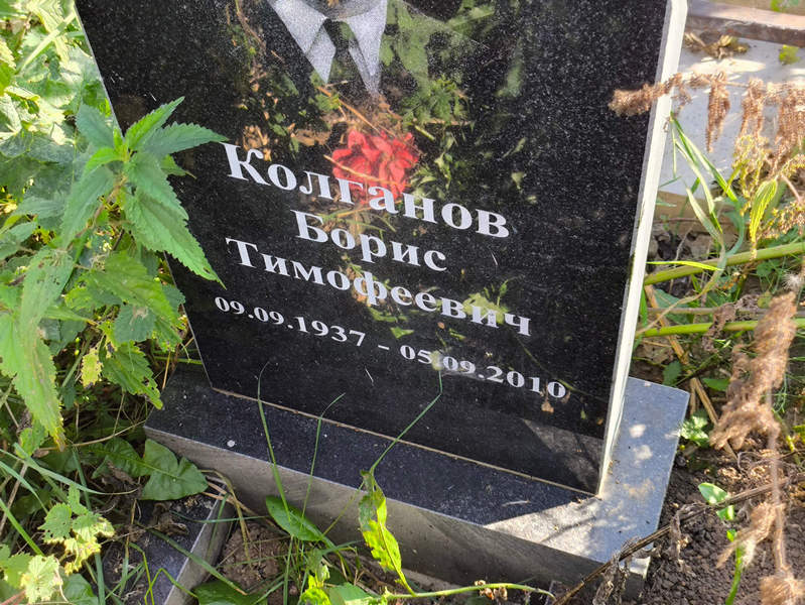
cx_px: 402
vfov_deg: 29.1
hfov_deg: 38.2
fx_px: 1163
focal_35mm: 50
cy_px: 302
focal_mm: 4.71
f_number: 1.7
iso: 50
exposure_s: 1/106
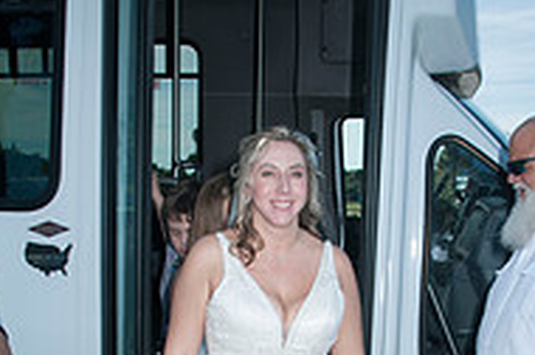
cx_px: 311
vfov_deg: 20.2
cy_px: 386
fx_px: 949
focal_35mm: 64
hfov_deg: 31.4
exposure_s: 1/250
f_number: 10
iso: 100
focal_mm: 18
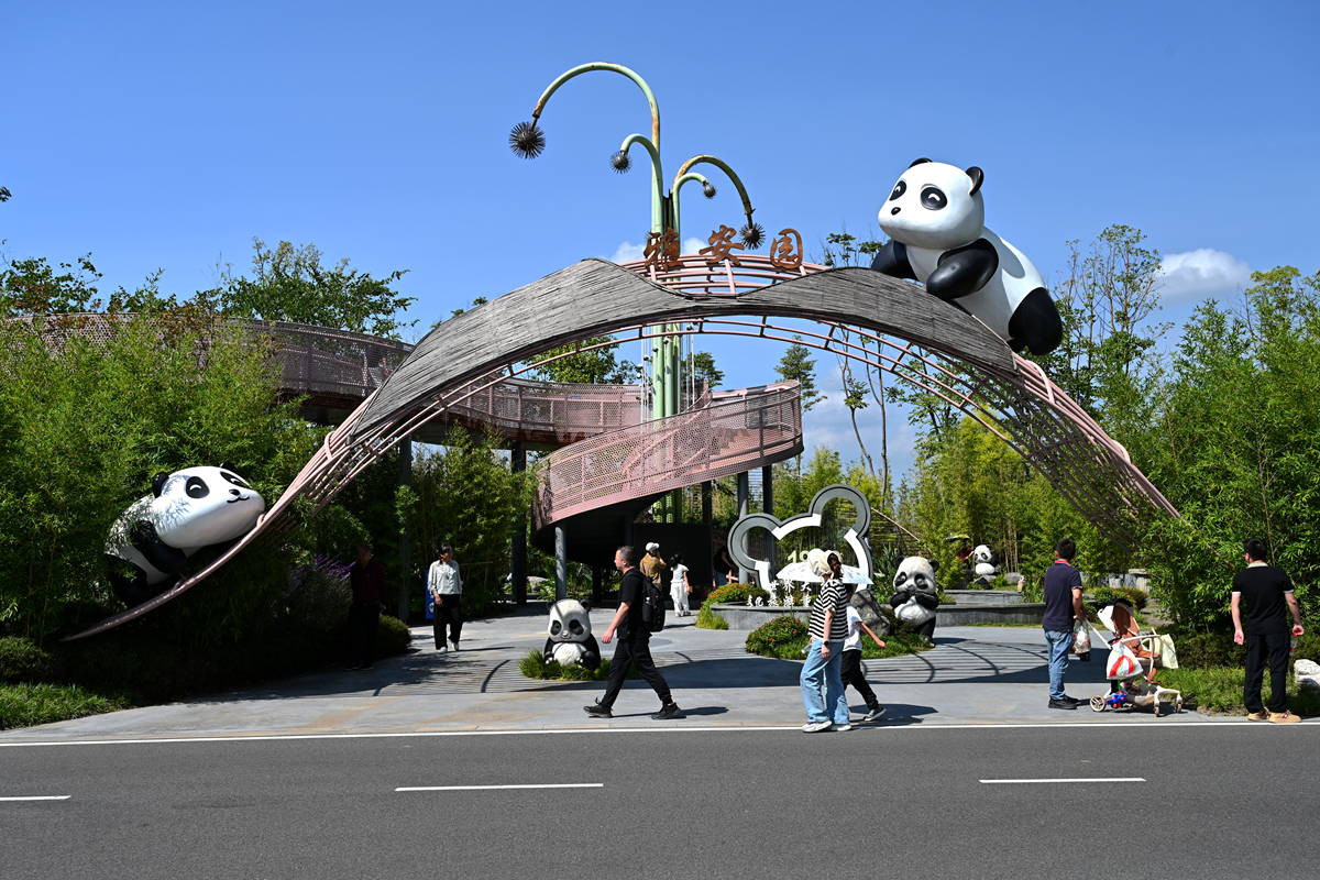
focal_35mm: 34
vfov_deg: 38.4
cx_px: 660
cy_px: 440
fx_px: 1265
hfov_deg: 55.1
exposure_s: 1/400
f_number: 8
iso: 200
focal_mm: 34.5
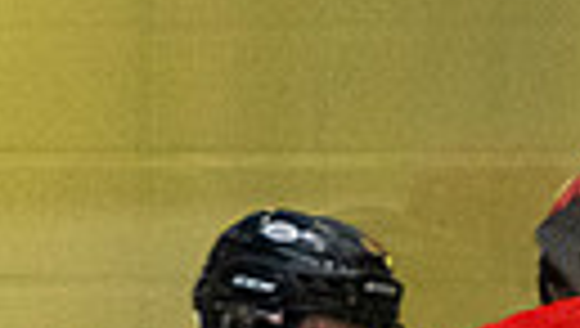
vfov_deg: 0.8
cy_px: 1193
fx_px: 24951
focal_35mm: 1620
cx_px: 1320
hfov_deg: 1.3
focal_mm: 170
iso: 3200
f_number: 3.2
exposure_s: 1/640
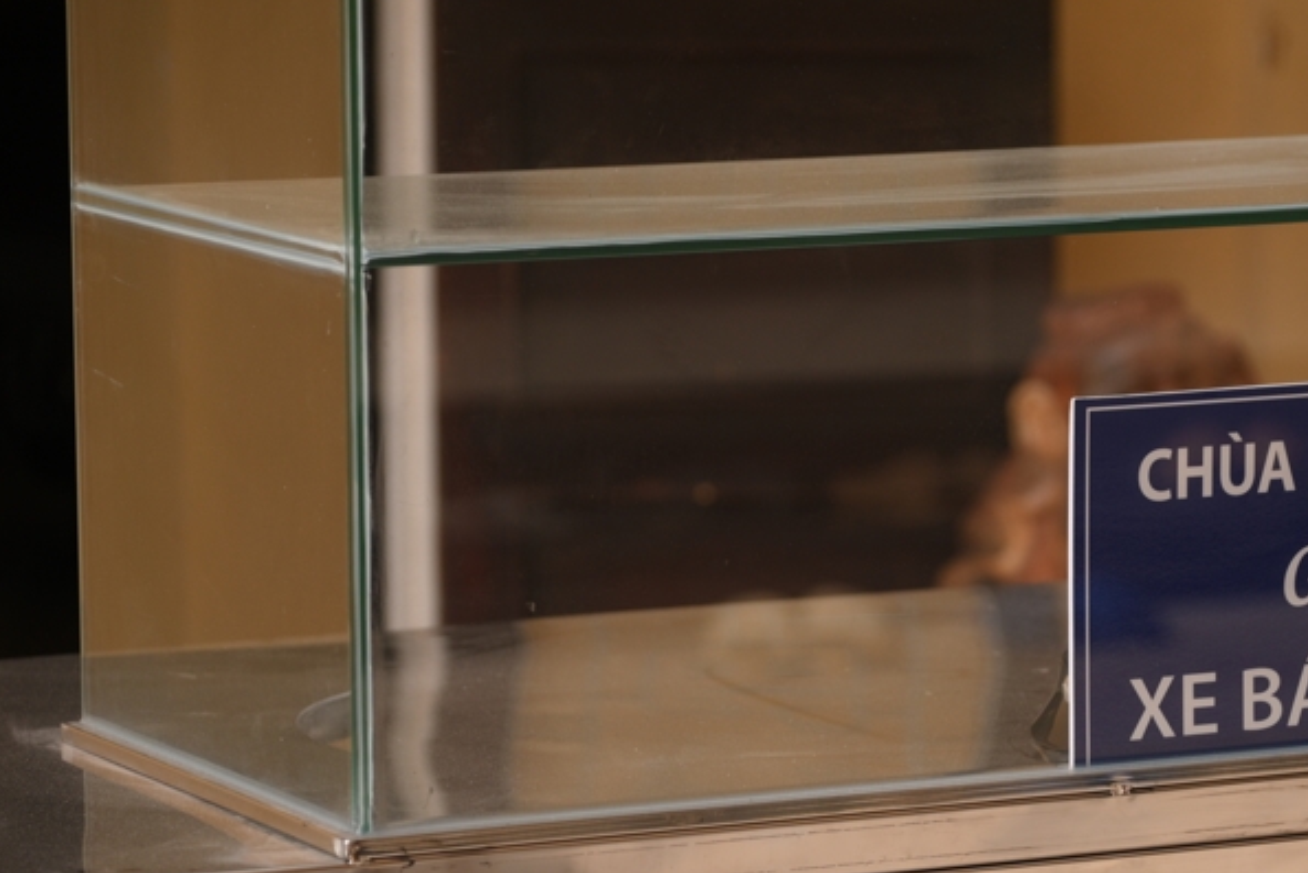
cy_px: 620
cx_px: 933
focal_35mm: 197
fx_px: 7159
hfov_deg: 10.4
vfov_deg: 7.0
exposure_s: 1/500
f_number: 4
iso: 400
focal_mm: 120
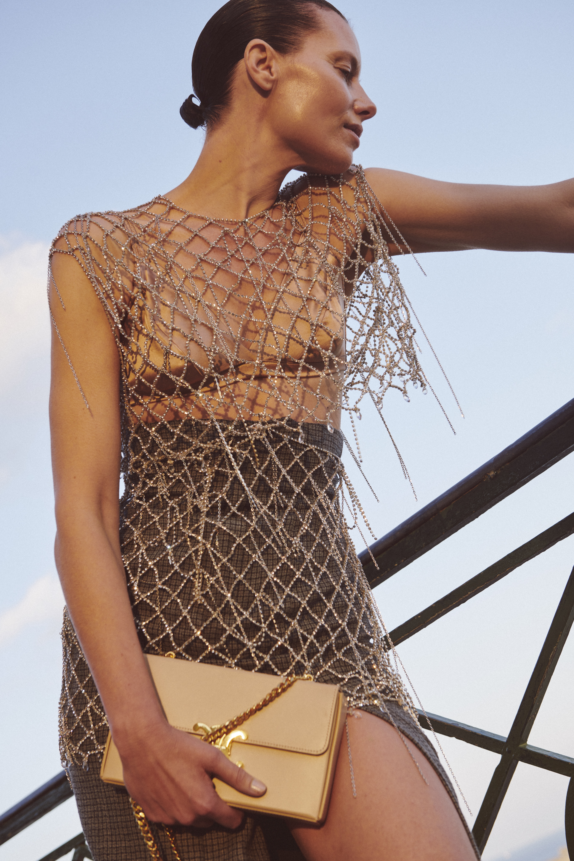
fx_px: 1196
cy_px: 430
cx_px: 287
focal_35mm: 50
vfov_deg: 39.6
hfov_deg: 27.0
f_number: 6.3
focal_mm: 50
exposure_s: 1/250
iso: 160
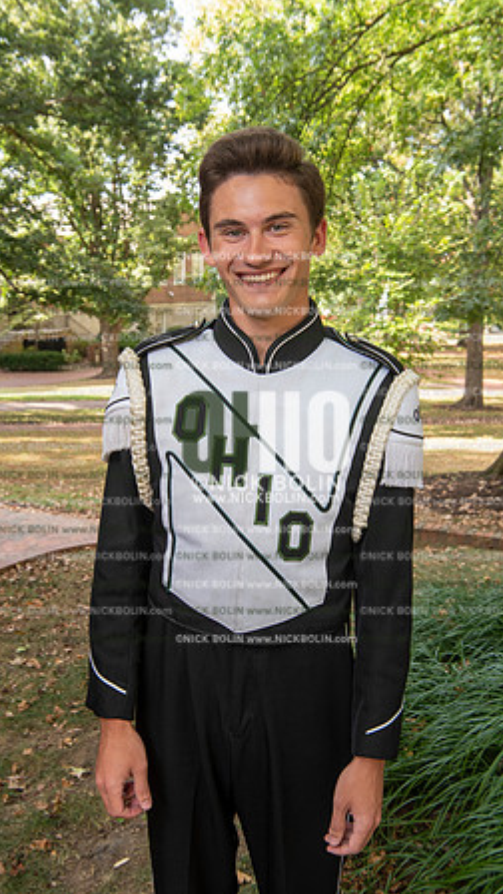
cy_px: 447
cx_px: 265
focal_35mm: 40
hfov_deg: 29.7
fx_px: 948
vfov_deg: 50.5
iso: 500
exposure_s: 1/100
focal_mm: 38
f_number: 8
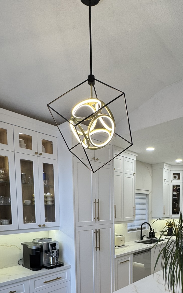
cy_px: 227
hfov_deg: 47.1
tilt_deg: -4.8
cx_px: 116
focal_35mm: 26
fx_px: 207
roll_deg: +1.0
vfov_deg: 65.1
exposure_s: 1/120
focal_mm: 2.22
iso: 100
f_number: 2.2
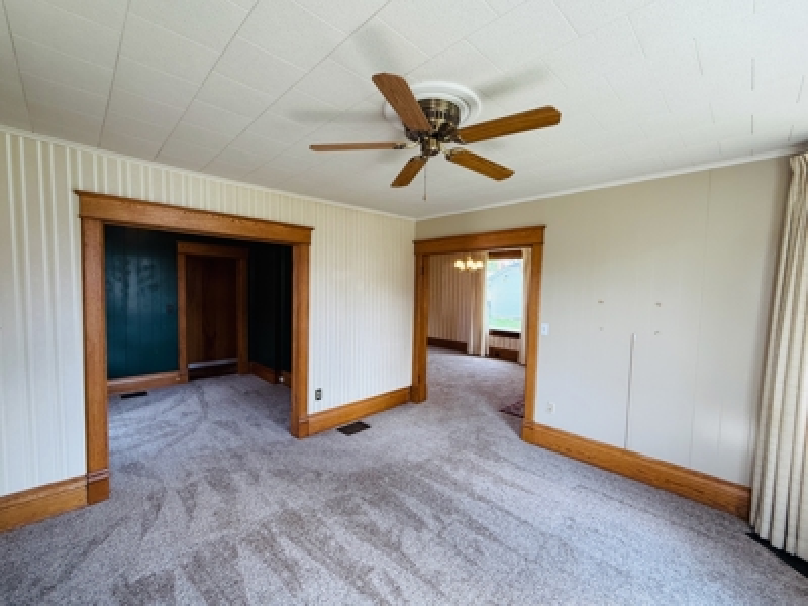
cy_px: 303
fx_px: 327
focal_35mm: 14
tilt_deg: -1.8
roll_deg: +0.9
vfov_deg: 85.7
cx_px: 404
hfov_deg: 102.1
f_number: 2.2
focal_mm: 2.22
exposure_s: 1/120
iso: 160
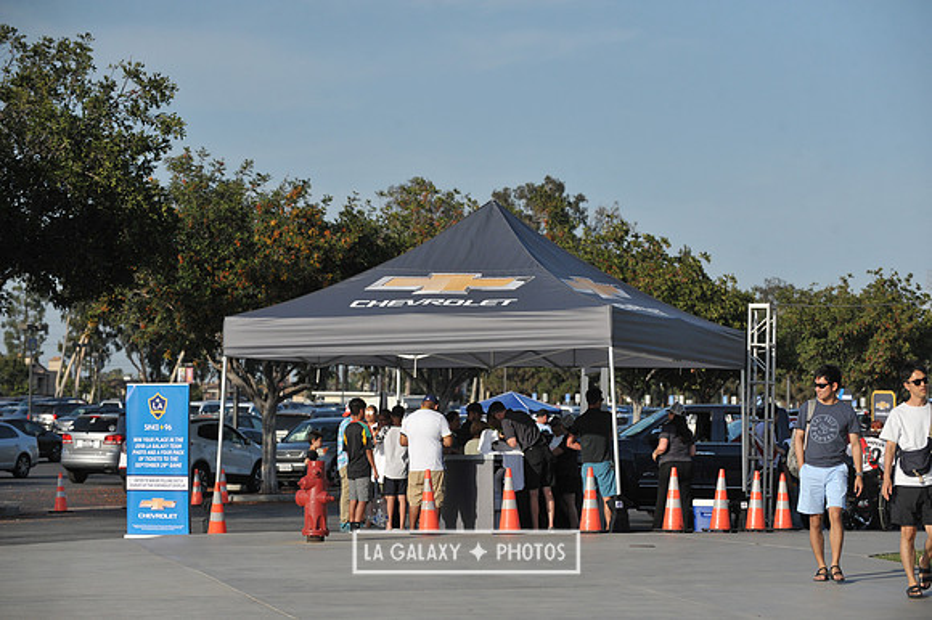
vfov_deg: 13.4
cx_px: 466
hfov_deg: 20.0
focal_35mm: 102
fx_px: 2639
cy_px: 310
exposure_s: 1/8000
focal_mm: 102
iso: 1000
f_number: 5.6
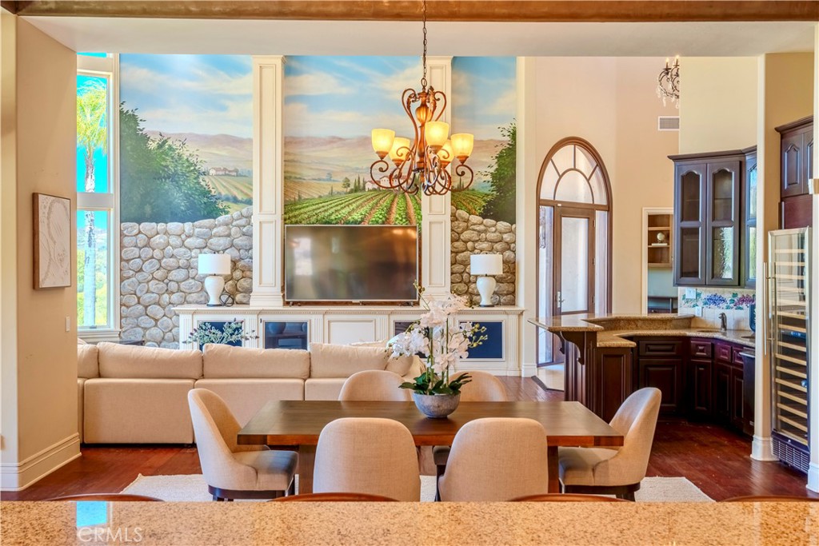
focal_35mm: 35
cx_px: 410
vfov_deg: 37.9
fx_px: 796
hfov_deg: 54.4
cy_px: 273
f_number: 8
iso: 800
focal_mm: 35
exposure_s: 1/200
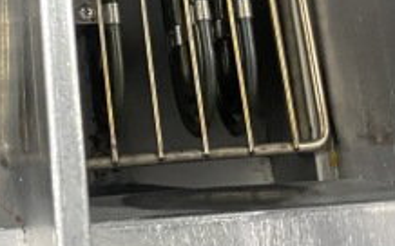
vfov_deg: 11.9
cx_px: 83
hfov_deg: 20.0
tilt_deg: -64.9
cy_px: -169
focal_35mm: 103
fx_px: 1108
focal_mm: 4.25
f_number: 1.8
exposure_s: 1/41
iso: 500
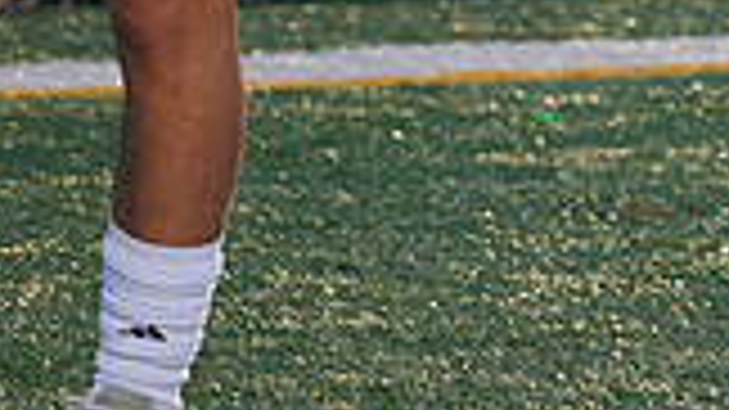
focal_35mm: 1058
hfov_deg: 2.0
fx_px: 20445
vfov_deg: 1.1
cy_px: -554
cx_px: 29
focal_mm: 282
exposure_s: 1/200
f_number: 8
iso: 100
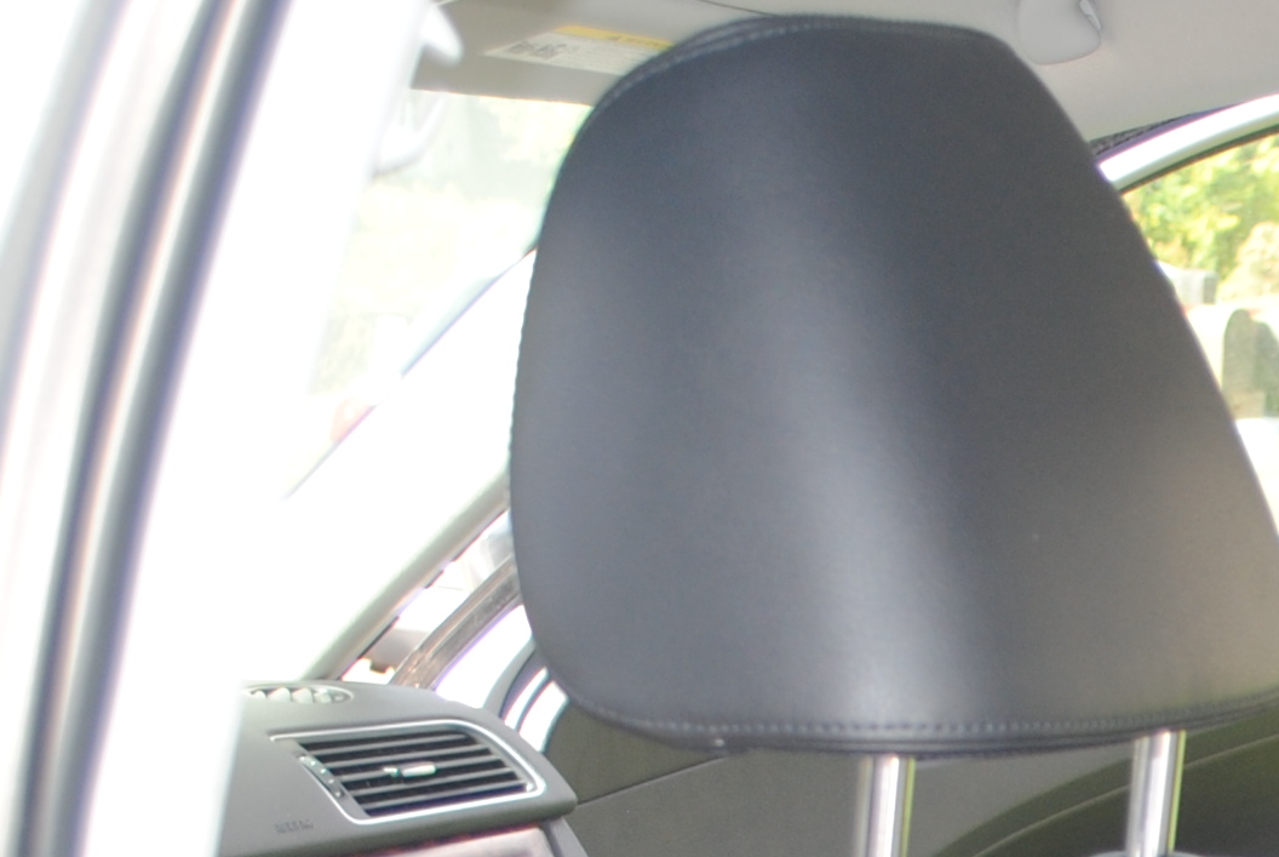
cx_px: 1765
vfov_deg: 10.7
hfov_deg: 15.9
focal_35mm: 121
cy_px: 1476
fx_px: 4304
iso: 140
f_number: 3.8
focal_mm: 22
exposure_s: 1/125
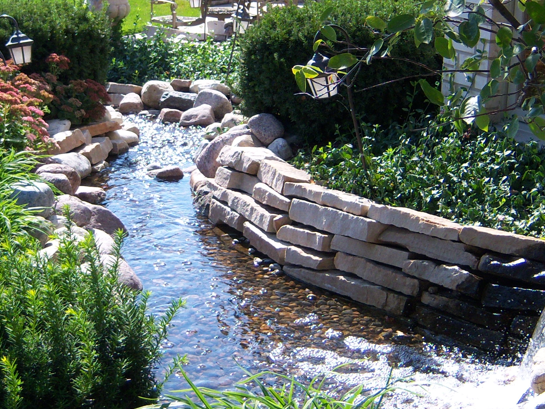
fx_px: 1244
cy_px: 126
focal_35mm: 79
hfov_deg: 24.6
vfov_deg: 18.6
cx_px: 177
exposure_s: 1/800
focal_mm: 7.5
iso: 80
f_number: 2.8
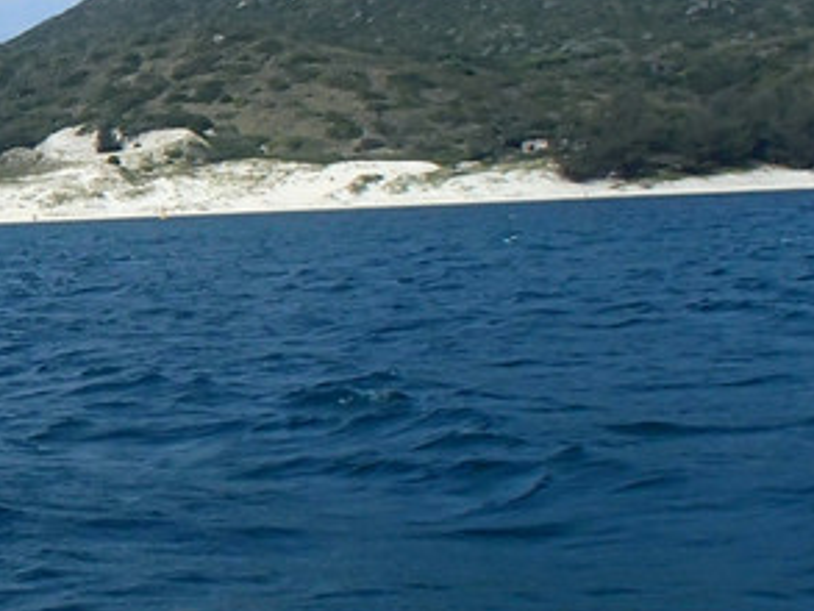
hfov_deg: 18.5
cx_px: -99
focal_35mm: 102
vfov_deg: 14.5
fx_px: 2400
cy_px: 186
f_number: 11
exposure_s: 1/200
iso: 100
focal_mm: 5
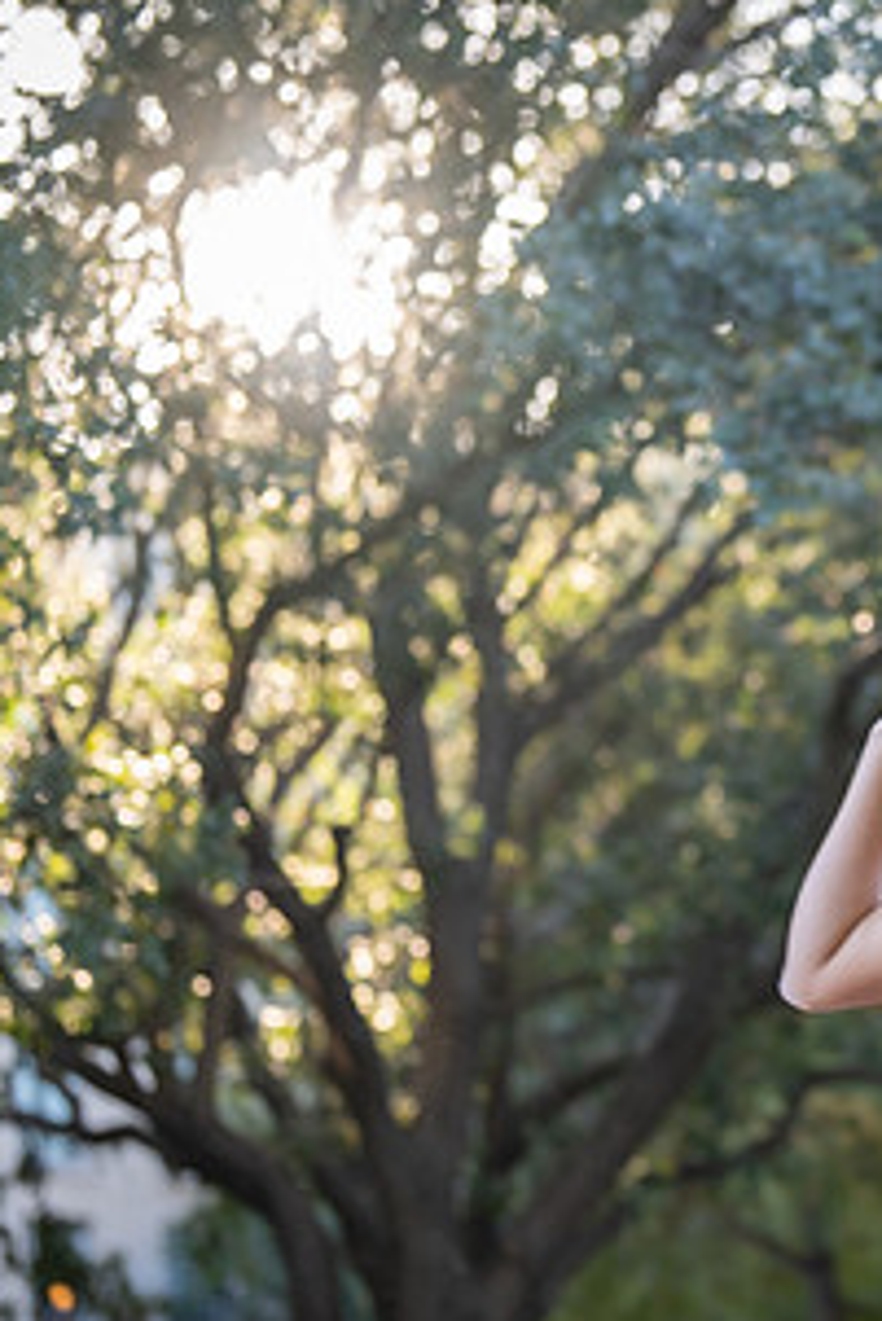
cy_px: 669
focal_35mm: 135
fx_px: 4955
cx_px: 979
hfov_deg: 10.1
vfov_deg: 15.2
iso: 320
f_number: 2.8
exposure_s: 1/320
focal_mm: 70
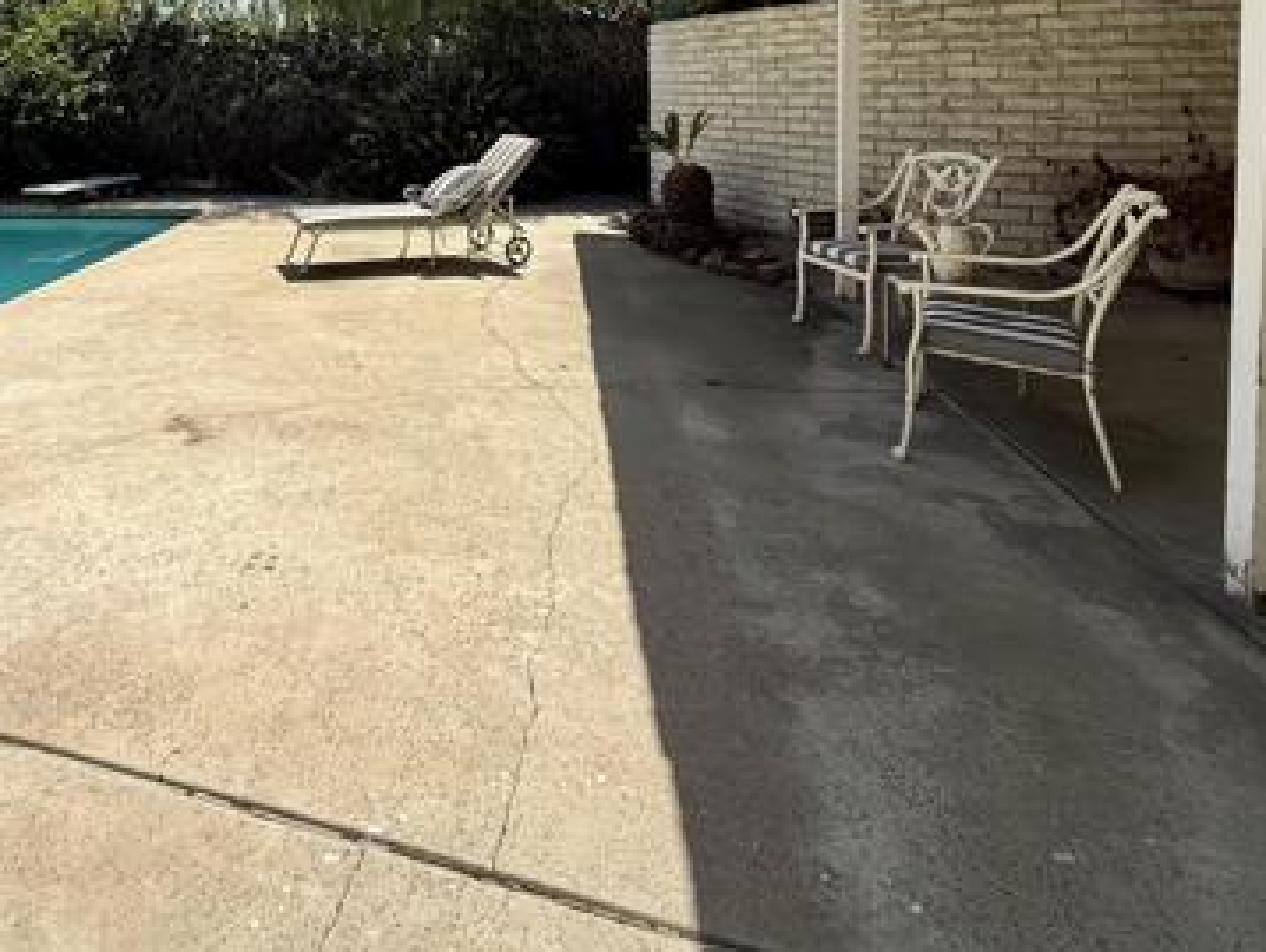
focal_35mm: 25
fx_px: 915
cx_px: 368
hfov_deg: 66.4
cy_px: 134
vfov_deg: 50.1
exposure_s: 1/2320
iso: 50
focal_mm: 2.22
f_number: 2.2
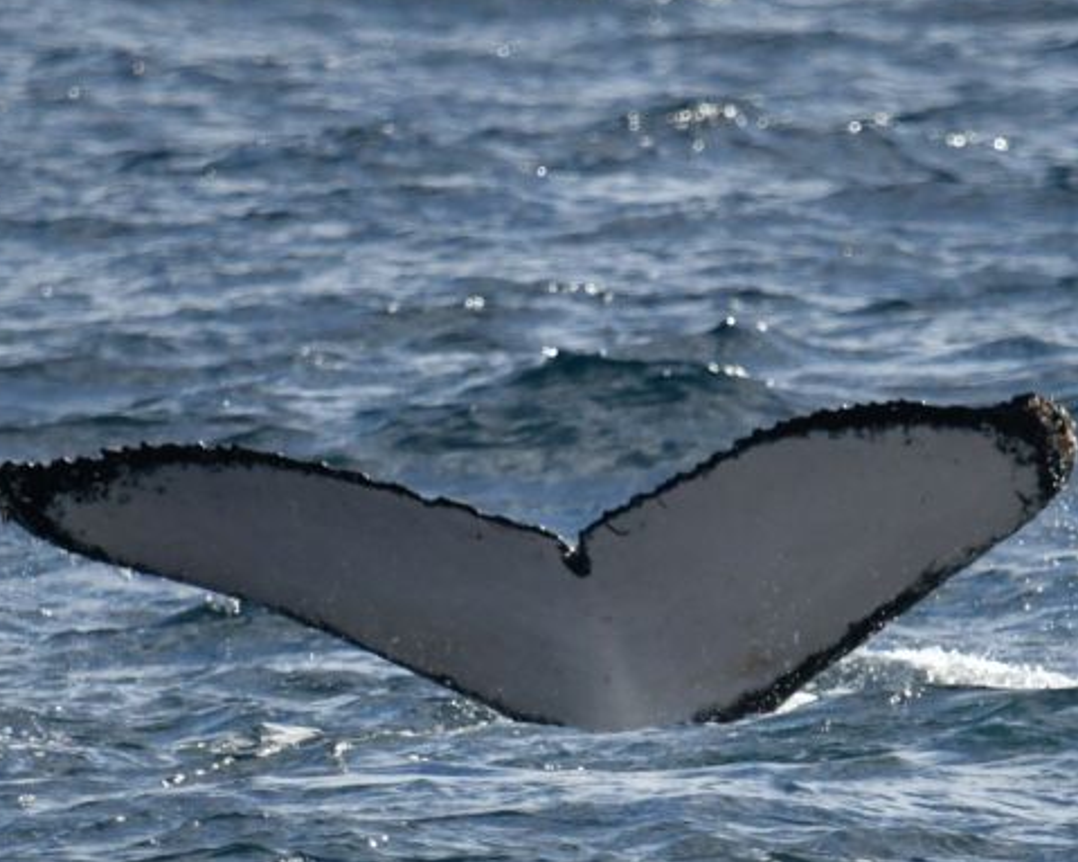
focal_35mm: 941
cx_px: 504
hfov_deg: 2.1
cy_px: 568
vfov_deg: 1.6
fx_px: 30016
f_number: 6.3
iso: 1250
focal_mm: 600
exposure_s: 1/8000
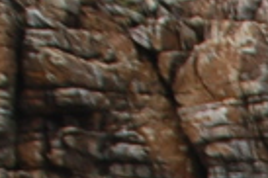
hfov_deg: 6.4
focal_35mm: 281
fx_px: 2087
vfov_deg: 4.6
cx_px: 962
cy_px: 603
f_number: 5.6
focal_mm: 25
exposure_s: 1/500
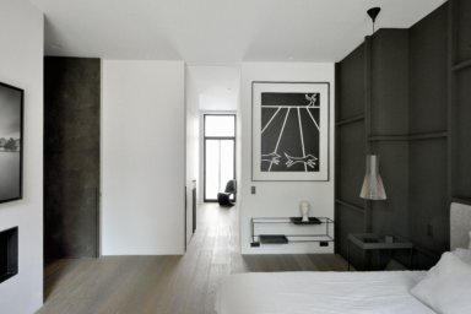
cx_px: 236
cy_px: 157
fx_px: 262
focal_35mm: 20
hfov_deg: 84.0
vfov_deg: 61.9
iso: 100
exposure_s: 1.3
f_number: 16
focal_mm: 20
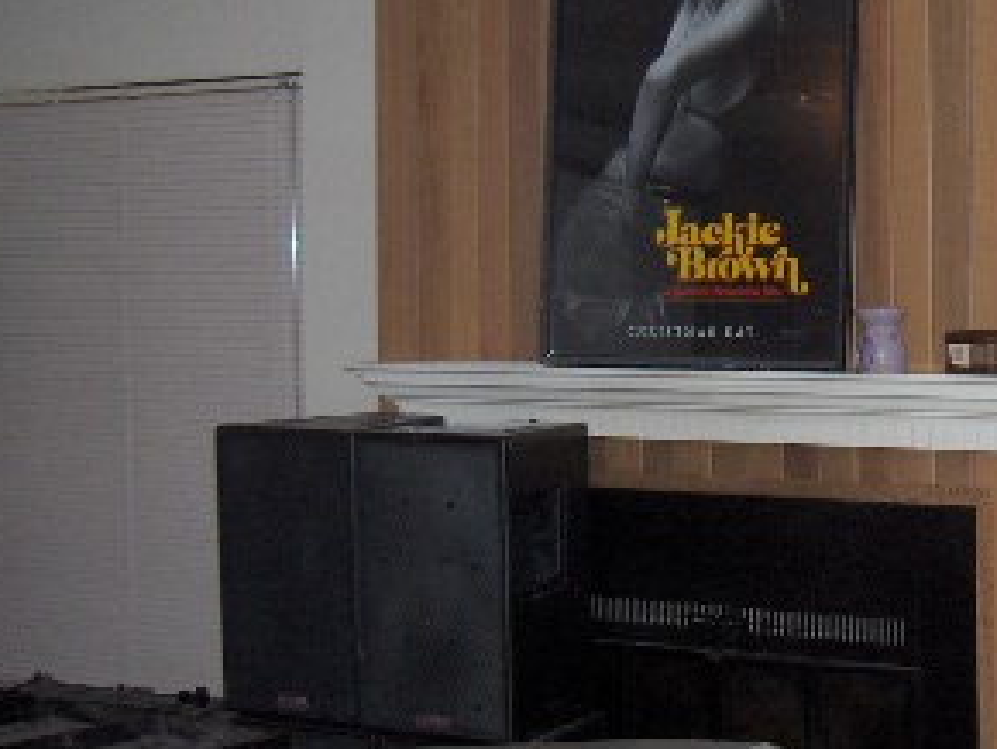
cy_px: 323
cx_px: 1076
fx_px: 2479
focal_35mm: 86
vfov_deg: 17.2
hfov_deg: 21.6
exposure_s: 1/60
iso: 100
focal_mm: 8
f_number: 2.8
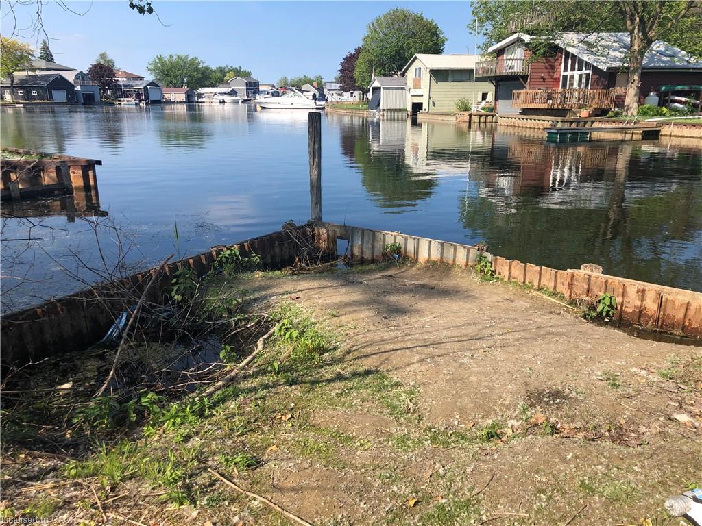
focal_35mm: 28
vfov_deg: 49.7
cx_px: 351
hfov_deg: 63.4
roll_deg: +0.4
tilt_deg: -17.0
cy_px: 263
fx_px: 568
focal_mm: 3.99
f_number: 1.8
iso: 20
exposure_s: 1/1263
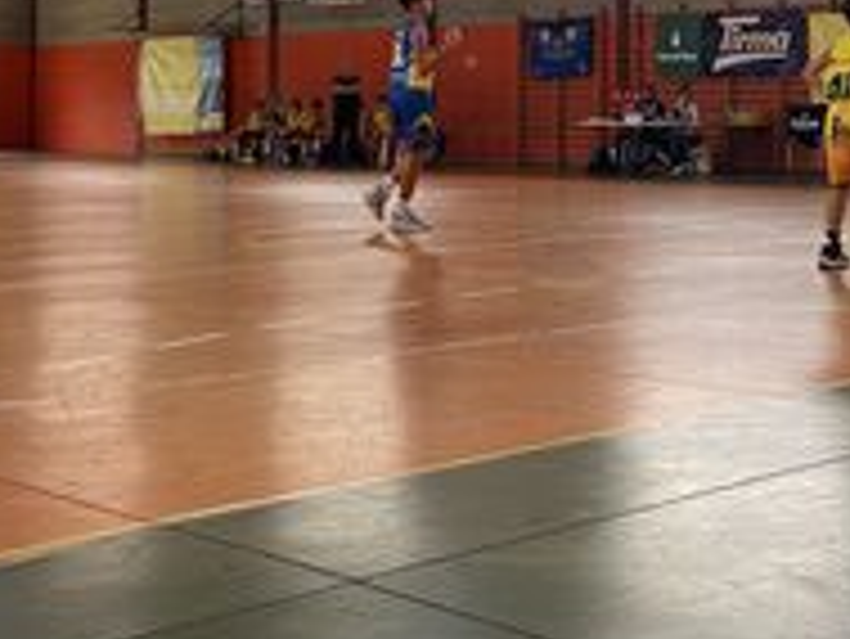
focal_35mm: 70
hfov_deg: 27.0
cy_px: 38
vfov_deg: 20.5
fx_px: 1720
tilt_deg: +3.1
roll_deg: +0.7
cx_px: 729
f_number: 1.6
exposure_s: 1/100
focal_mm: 5.1
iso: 64
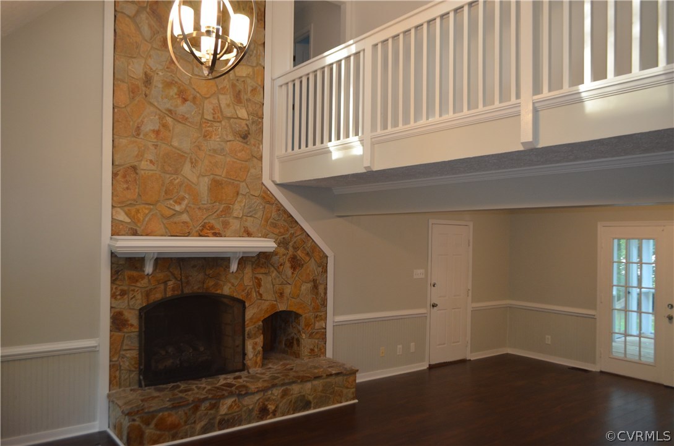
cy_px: 223
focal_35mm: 27
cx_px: 337
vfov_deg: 47.7
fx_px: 504
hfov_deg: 67.5
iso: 800
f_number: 3.5
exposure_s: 1/60
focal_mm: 18
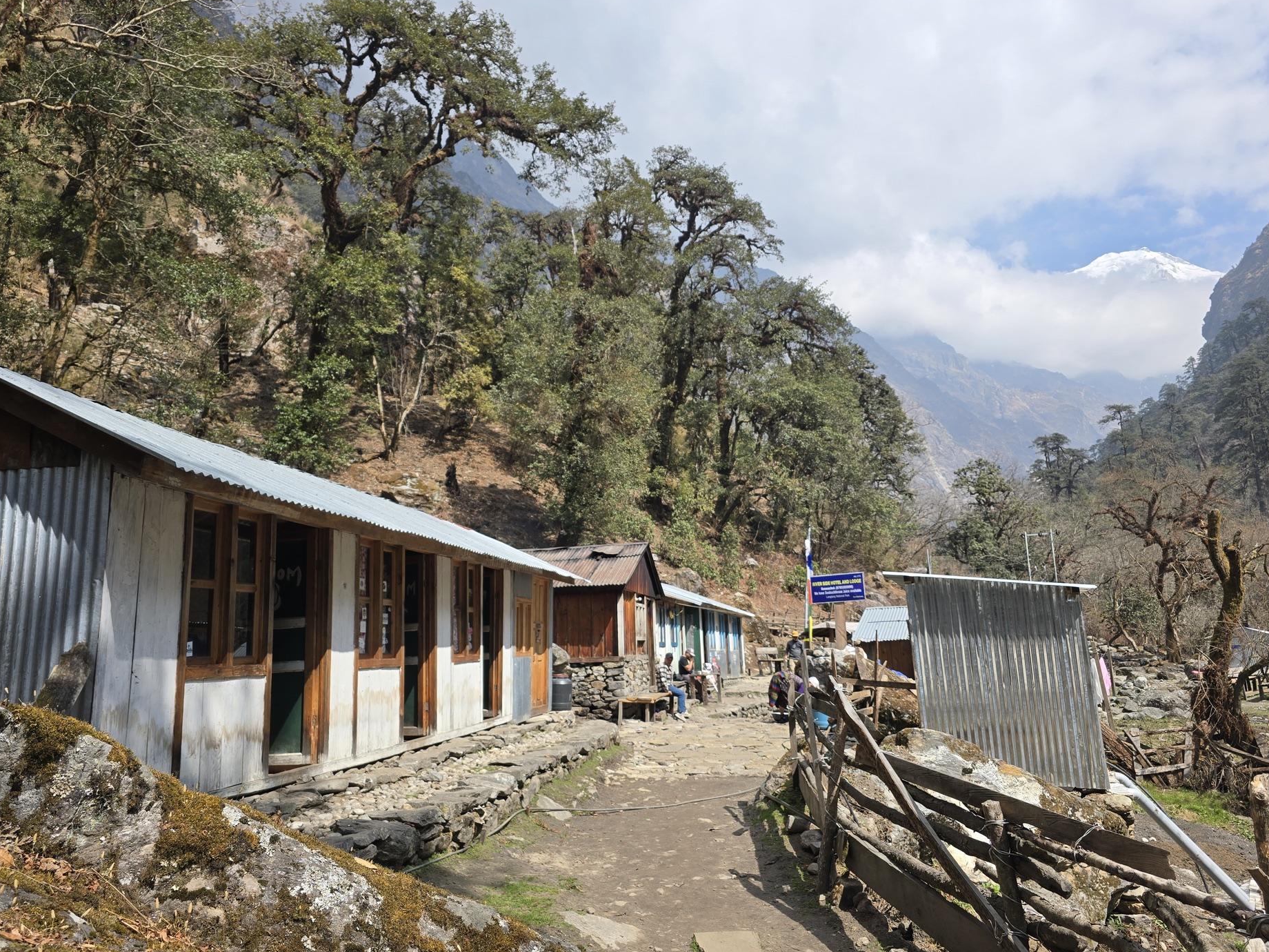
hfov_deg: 71.6
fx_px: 880
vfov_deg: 56.8
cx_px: 649
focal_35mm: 24
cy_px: 466
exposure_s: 1/655
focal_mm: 6.3
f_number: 1.7
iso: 12
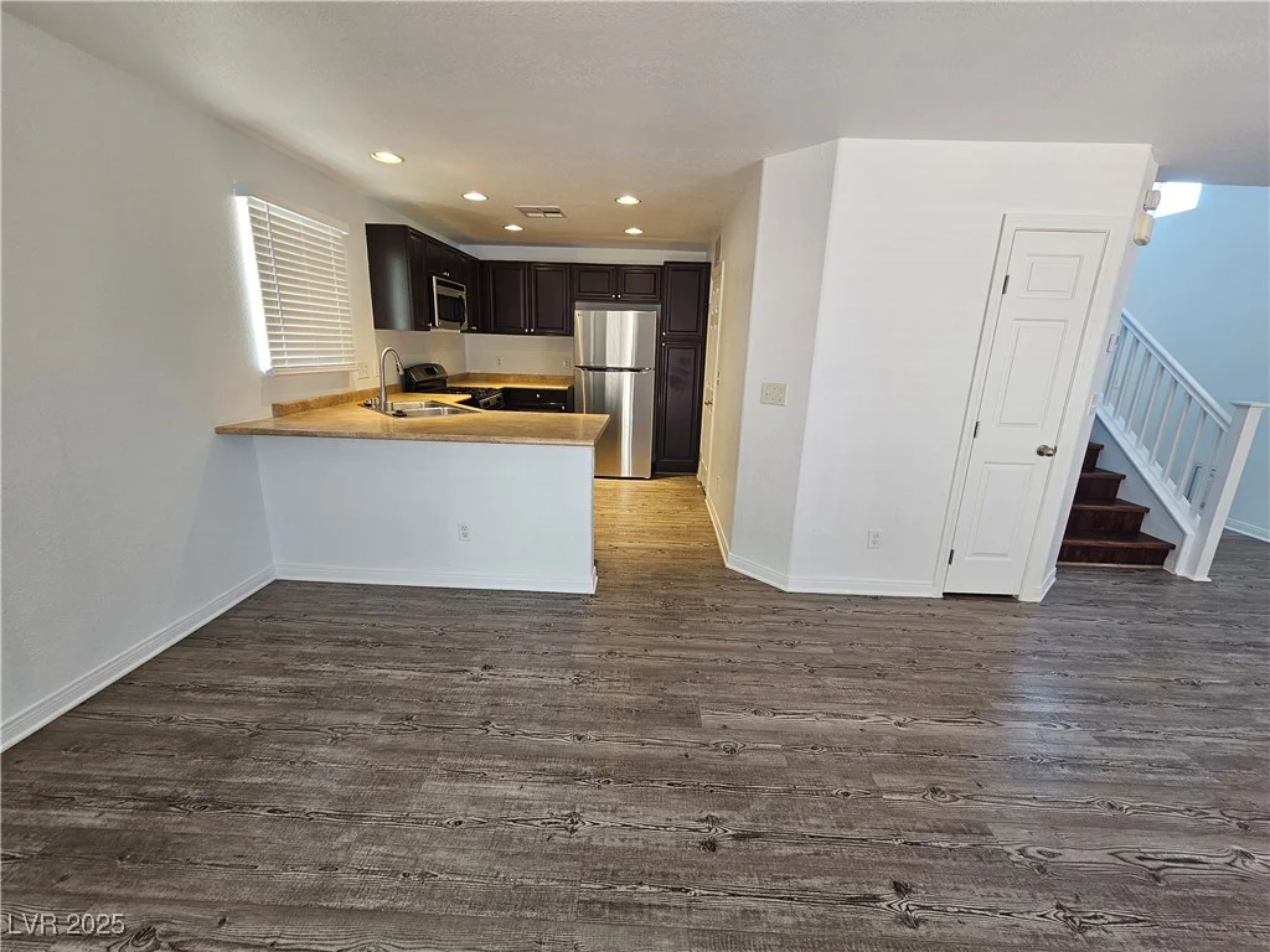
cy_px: 476
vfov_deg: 89.9
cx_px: 635
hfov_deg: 106.2
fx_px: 477
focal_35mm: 13
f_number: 2.2
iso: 125
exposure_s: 1/60
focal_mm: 2.2
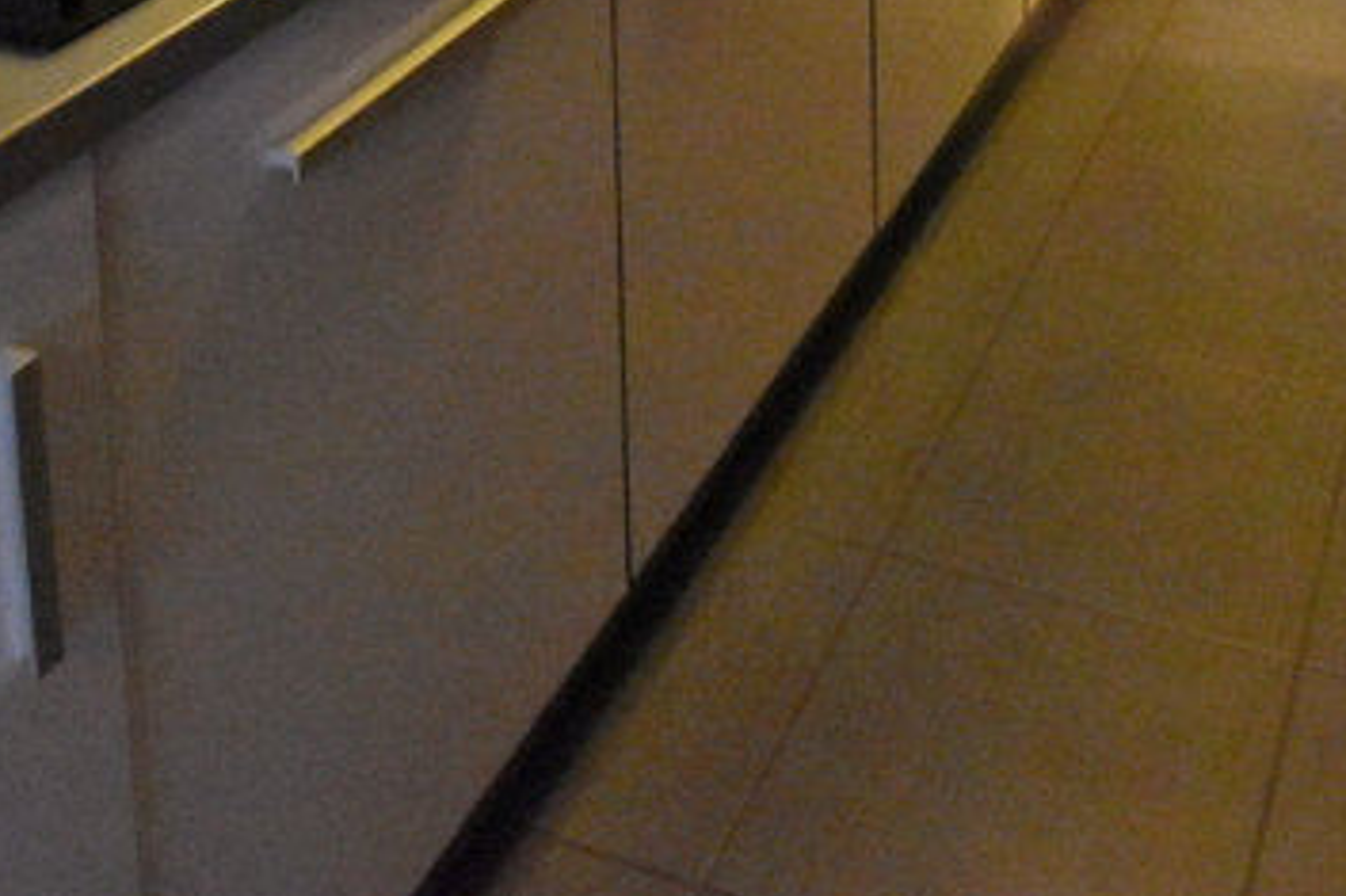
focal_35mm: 51
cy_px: -602
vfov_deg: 20.6
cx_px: 835
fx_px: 1906
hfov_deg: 38.7
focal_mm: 10
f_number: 4.5
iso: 3600
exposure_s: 1/125
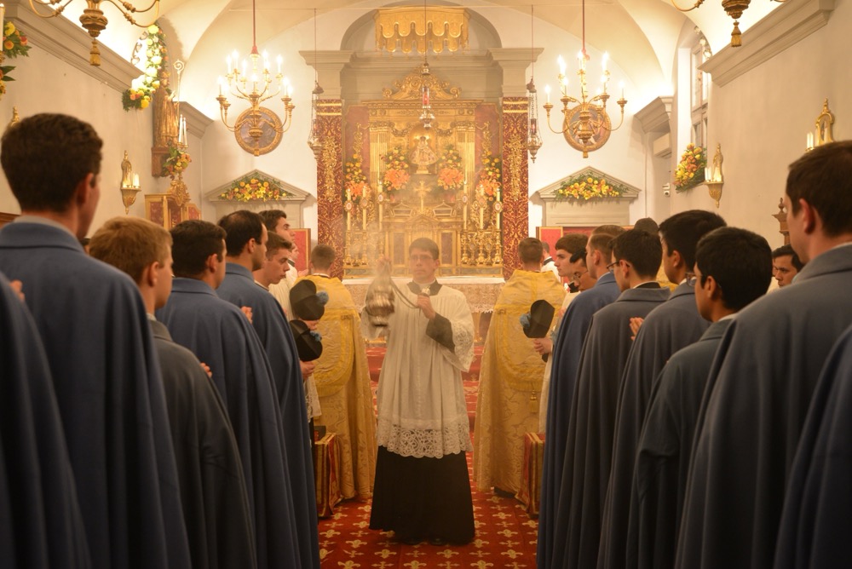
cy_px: 284
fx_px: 829
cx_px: 426
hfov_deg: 54.4
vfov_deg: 37.9
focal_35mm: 35
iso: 1600
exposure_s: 1/80
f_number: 4.5
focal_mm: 35
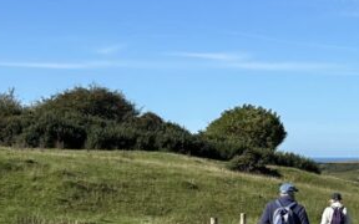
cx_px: 366
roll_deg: -0.5
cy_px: 148
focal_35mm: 98
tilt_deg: +1.1
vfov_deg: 13.3
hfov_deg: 20.5
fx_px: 959
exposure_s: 1/5319
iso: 50
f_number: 1.5
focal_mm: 5.7
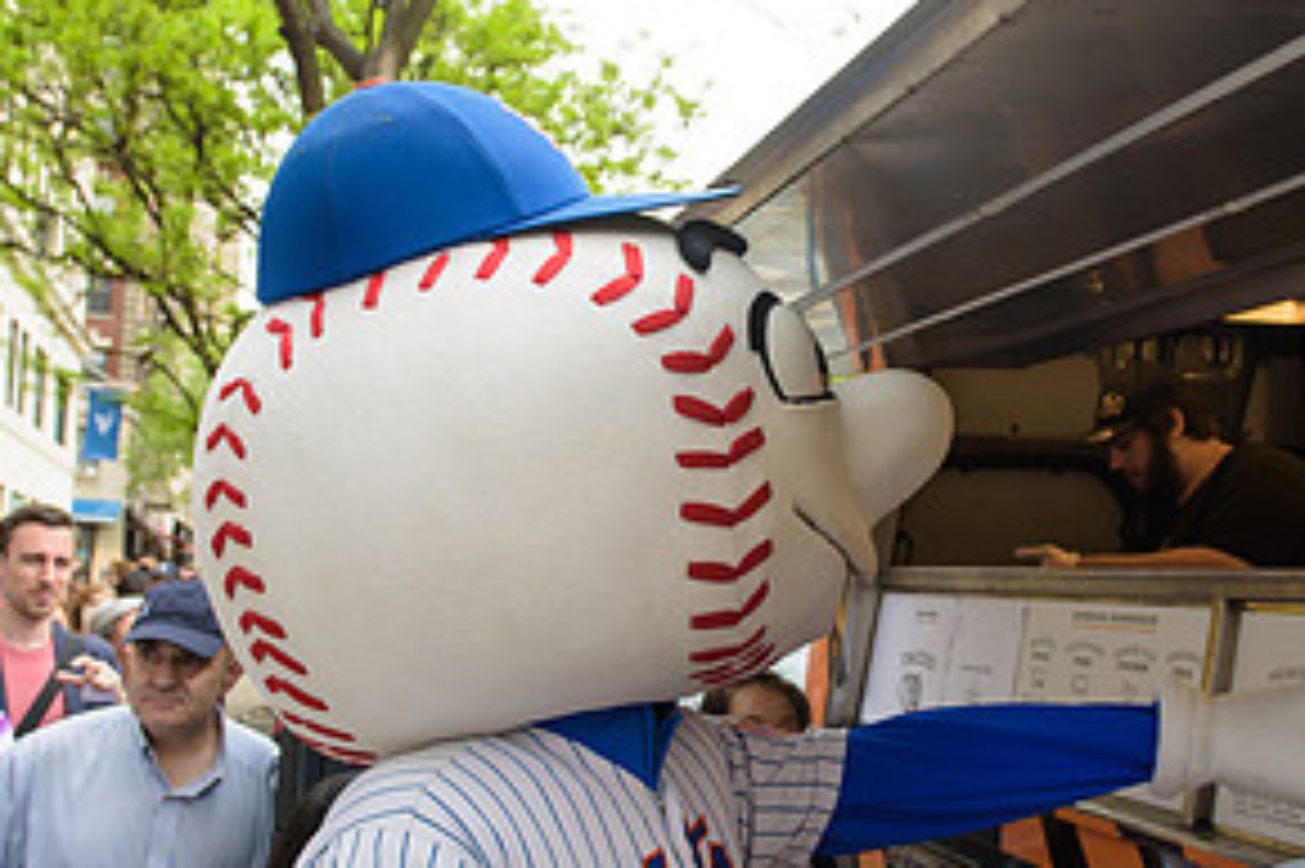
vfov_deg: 28.0
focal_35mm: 48
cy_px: 519
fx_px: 1739
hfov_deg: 41.1
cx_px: 706
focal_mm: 24
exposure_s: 1/250
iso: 200
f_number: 4
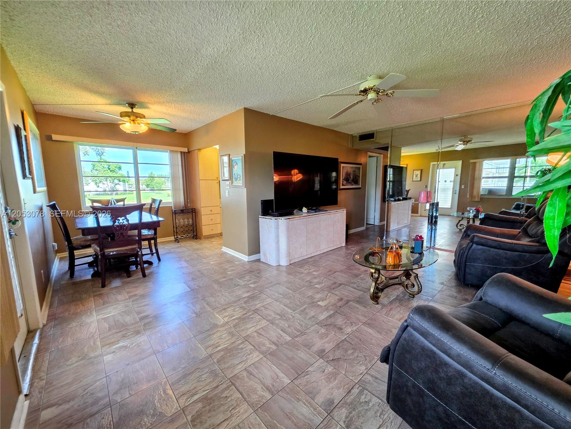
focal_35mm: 13
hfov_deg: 106.2
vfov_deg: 89.9
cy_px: 214
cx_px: 286
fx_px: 214
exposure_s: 1/120
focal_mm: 2.2
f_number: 1.9
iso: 160
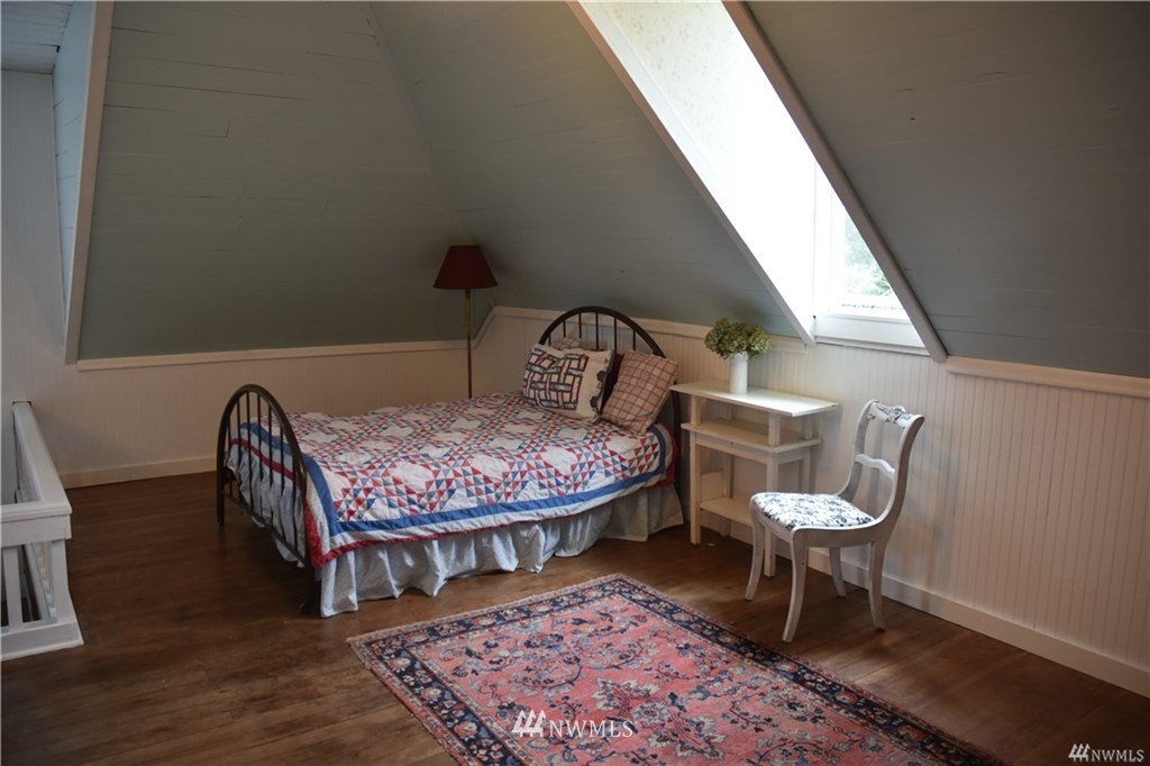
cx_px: 575
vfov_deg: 47.9
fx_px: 862
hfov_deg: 67.4
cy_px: 383
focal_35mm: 27
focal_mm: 18
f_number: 3.5
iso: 400
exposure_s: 1/30
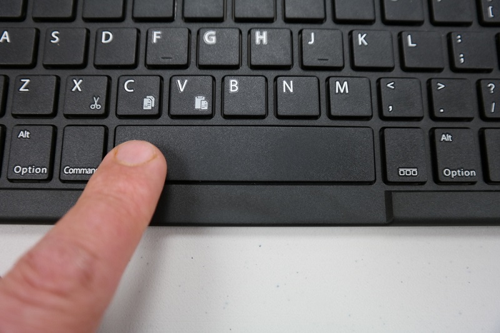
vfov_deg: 40.0
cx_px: 250
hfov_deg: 57.2
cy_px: 166
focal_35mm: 33
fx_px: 458
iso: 320
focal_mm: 22
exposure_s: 1/40
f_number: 4
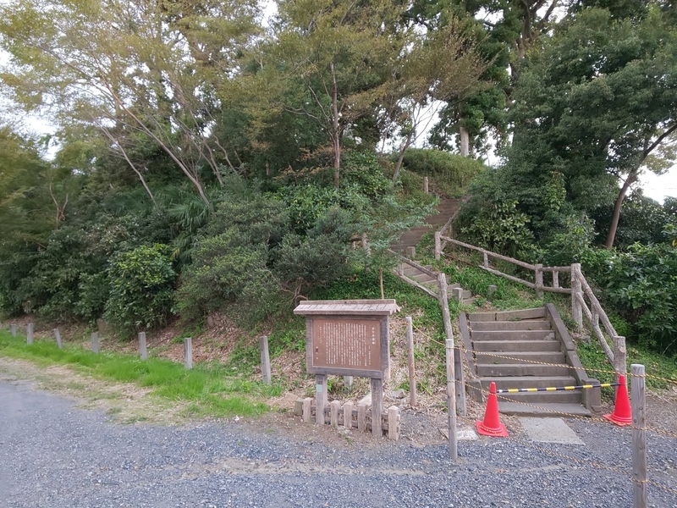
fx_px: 391
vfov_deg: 66.0
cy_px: 254
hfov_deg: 81.7
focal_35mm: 20
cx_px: 338
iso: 65
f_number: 1.94
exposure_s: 1/33
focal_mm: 3.45
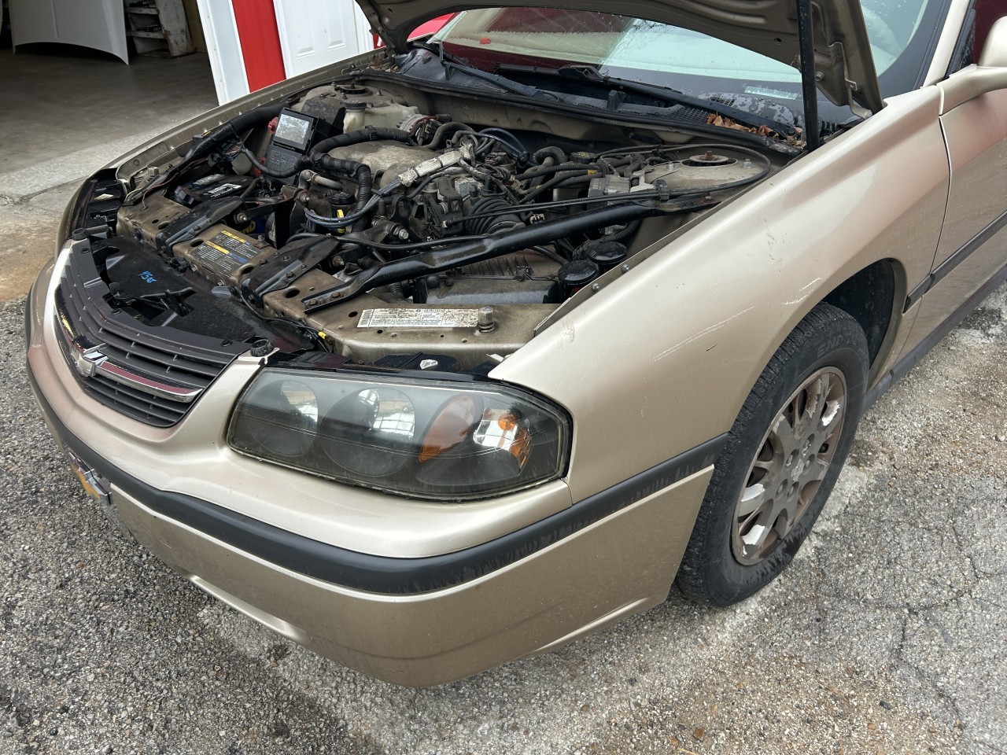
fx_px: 756
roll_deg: +3.0
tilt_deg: -31.3
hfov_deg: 67.3
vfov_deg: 53.1
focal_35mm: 26
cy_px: 378
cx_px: 504
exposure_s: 1/121
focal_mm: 5.7
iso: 40
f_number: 1.5
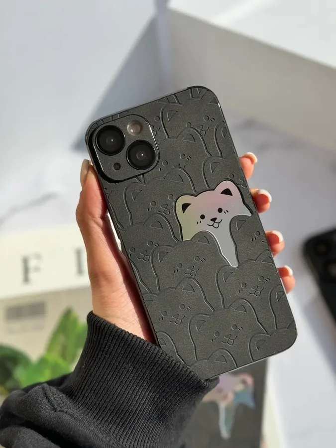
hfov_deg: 30.3
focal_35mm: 48
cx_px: 168
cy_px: 224
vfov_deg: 39.7
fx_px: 621
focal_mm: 6.86
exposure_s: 1/4310
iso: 64
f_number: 1.78
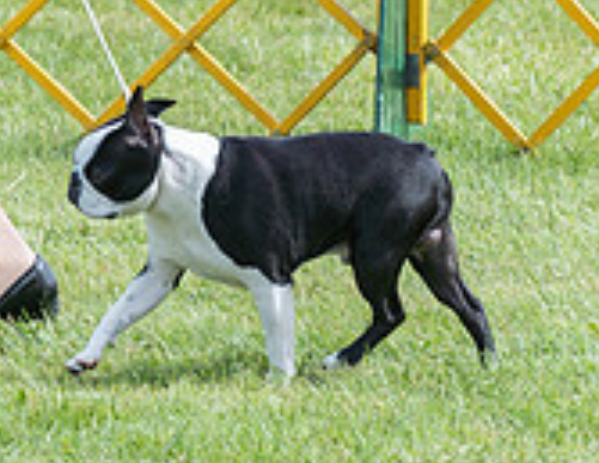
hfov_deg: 3.1
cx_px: 143
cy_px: -114
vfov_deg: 2.4
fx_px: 11108
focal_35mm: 635
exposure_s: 1/1250
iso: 320
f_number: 5.6
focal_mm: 156
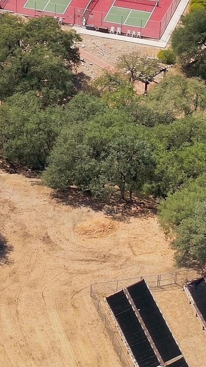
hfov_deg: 5.5
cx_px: -91
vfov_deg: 9.7
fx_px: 2139
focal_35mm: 220
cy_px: 13
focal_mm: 19.4
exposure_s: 1/640
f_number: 2.8
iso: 100
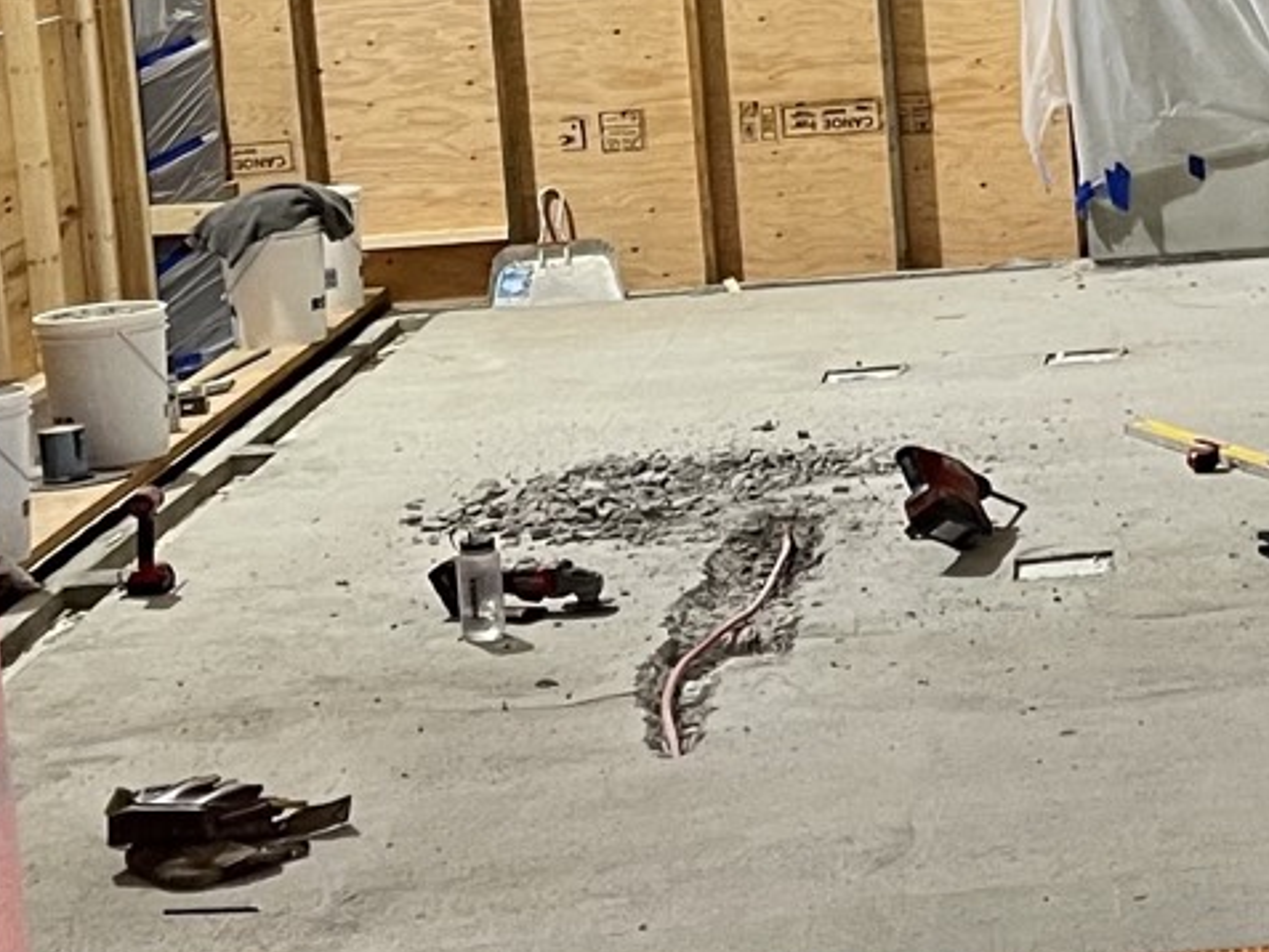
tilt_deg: -5.0
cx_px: 1471
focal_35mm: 109
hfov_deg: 17.3
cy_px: 93
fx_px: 3997
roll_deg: +4.6
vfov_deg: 13.5
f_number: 1.6
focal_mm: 5.1
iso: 200
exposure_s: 1/60
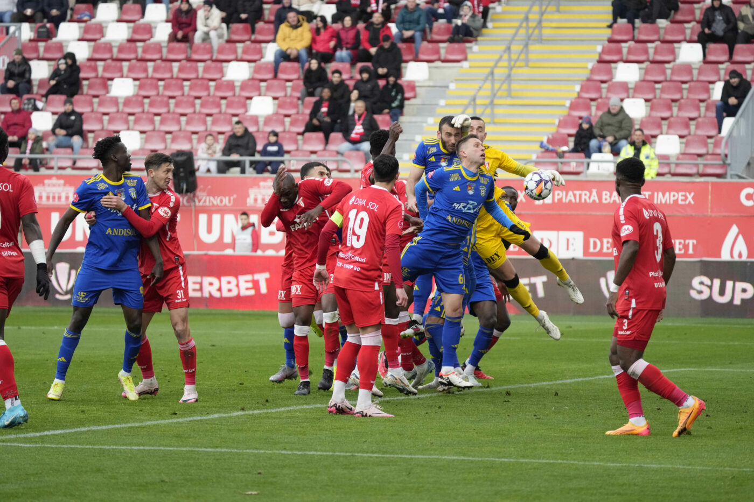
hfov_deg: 9.8
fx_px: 4377
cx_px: 377
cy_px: 251
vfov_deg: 6.6
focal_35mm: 209
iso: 3200
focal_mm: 209
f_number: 5.6
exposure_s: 1/2000
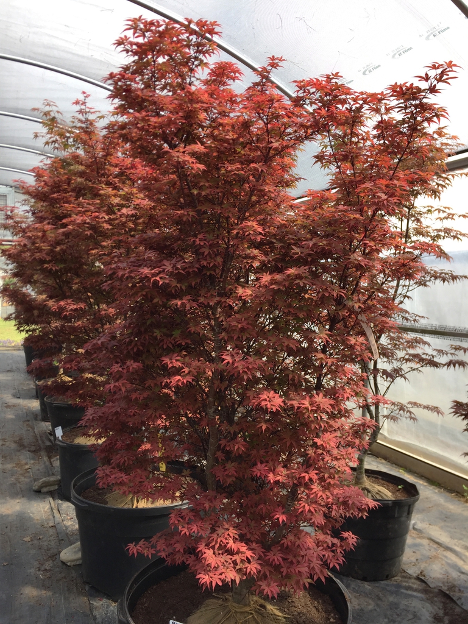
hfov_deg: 48.2
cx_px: 234
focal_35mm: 29
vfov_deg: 61.7
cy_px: 312
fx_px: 523
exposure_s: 1/476
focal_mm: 4.15
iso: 32
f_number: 2.2
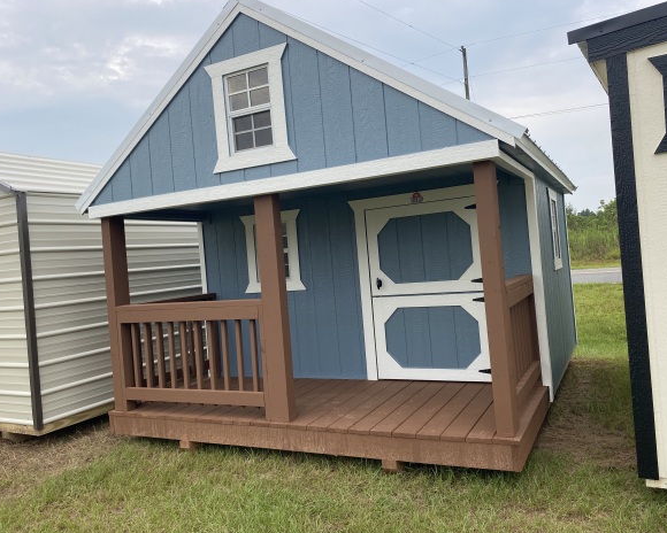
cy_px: 260
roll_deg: +5.7
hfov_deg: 62.2
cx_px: 350
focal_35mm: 28
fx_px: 553
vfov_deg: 51.5
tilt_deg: +0.4
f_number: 1.8
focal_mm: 4.25
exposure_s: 1/662
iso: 32
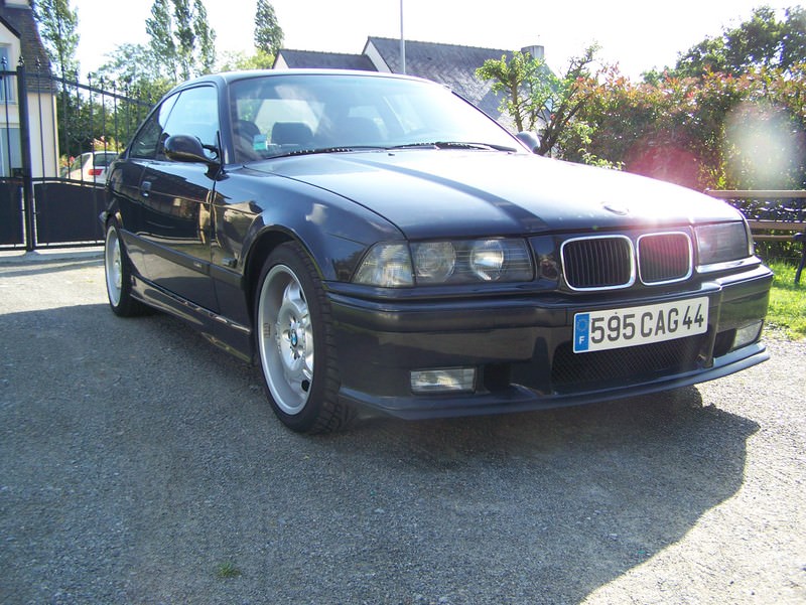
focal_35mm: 38
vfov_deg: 37.8
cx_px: 403
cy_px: 302
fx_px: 885
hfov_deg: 49.0
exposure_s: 1/320
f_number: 2.8
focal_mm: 6.3
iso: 80
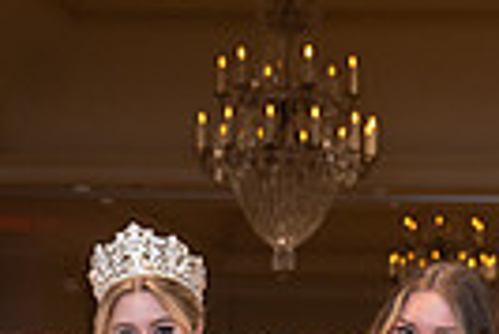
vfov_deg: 8.3
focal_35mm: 157
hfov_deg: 13.0
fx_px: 2179
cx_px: 338
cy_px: 689
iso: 800
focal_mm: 36
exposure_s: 1/50
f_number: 3.5
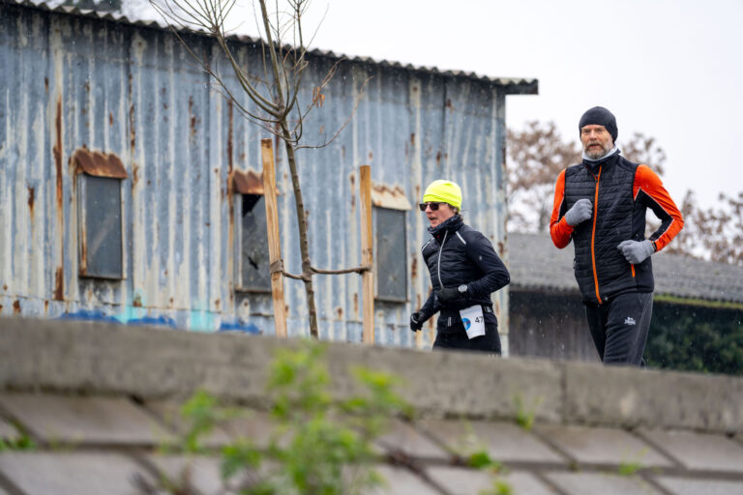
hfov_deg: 13.3
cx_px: 372
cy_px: 248
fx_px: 3178
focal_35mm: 154
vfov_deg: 8.9
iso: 320
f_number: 4
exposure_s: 1/500
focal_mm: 154
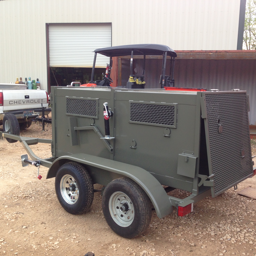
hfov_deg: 42.7
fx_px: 326
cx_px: 150
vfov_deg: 42.8
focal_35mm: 39
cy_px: 128
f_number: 2.4
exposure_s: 1/60
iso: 64
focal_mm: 4.12
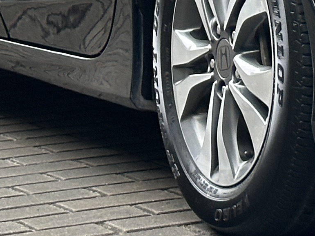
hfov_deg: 7.7
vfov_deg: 5.7
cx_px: 517
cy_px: -350
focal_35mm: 251
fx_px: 2284
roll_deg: +1.5
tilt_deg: +2.5
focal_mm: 6.86
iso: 80
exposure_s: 1/89
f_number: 1.78
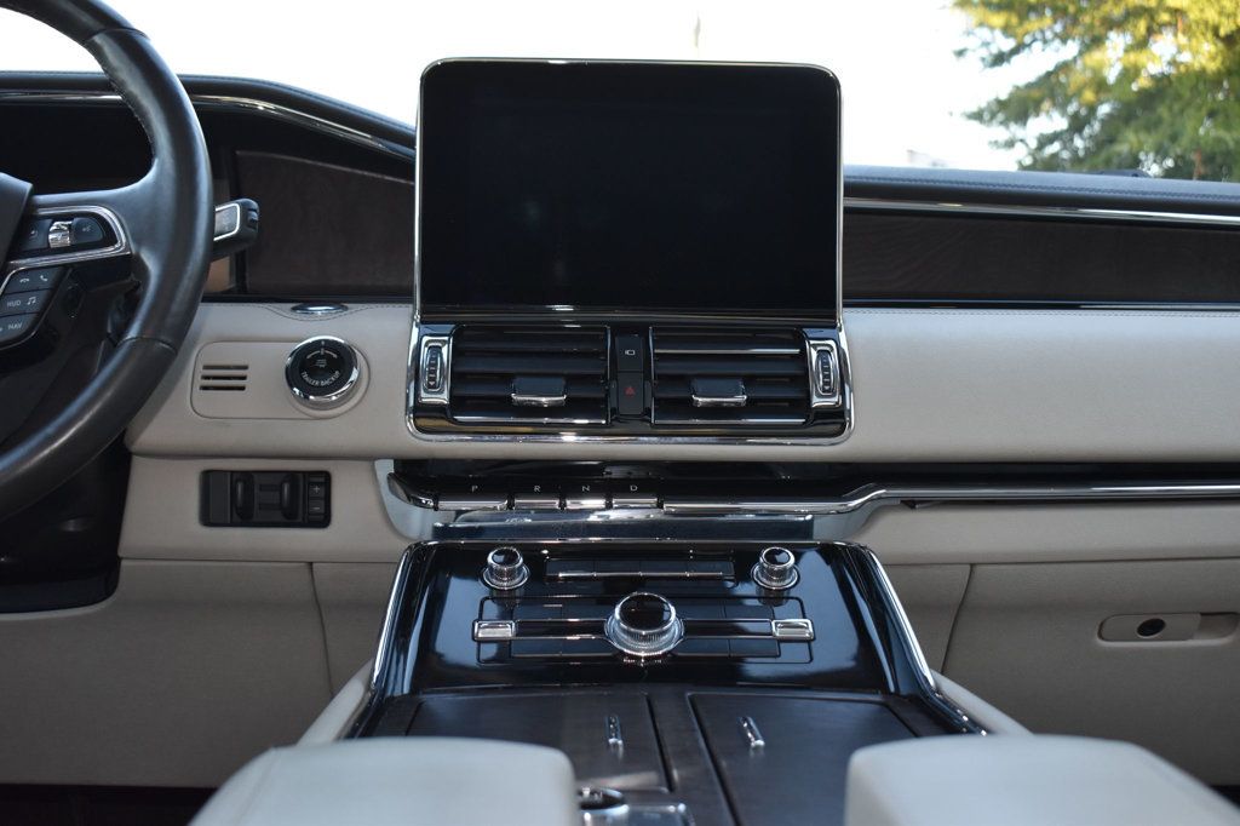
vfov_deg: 30.8
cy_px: 413
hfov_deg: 45.0
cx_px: 620
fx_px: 1498
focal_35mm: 44
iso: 800
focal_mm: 29
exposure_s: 1/125
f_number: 5.6
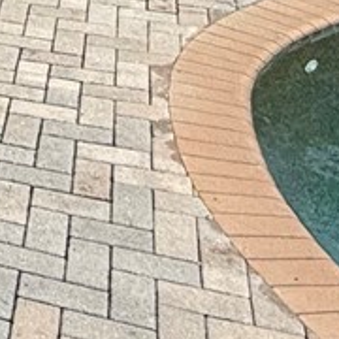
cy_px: -426
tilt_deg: -3.0
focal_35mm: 110
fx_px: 1219
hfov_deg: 12.9
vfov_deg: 12.9
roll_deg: -0.2
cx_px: -418
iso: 50
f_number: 2.2
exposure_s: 1/709
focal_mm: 2.22
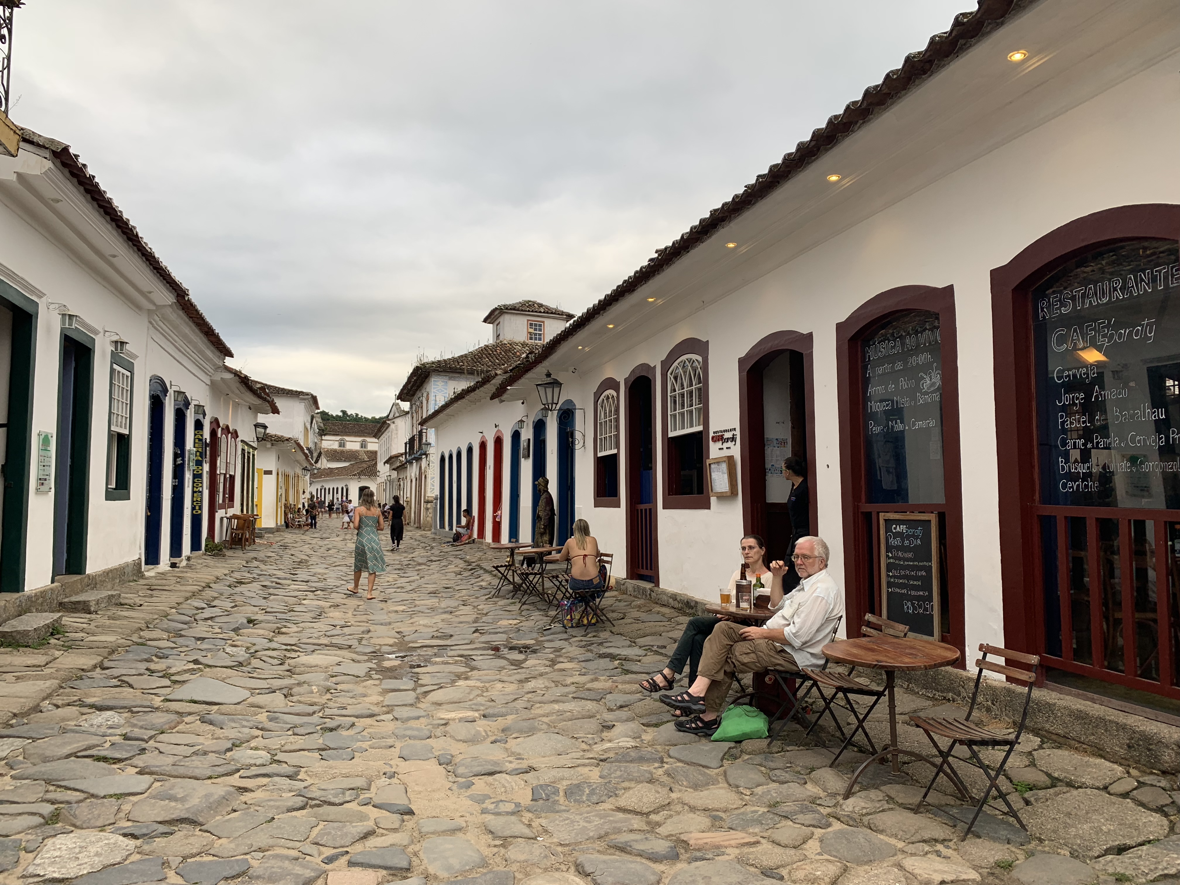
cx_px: 590
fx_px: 886
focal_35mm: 26
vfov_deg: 53.1
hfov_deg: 67.3
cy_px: 442
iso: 25
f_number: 1.8
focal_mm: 4.25
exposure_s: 1/169
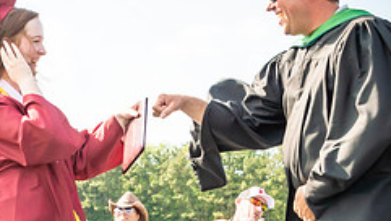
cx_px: 19
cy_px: 232
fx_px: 778
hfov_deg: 26.9
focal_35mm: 75
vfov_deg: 15.8
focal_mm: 17
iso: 200
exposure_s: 1/500
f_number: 7.1
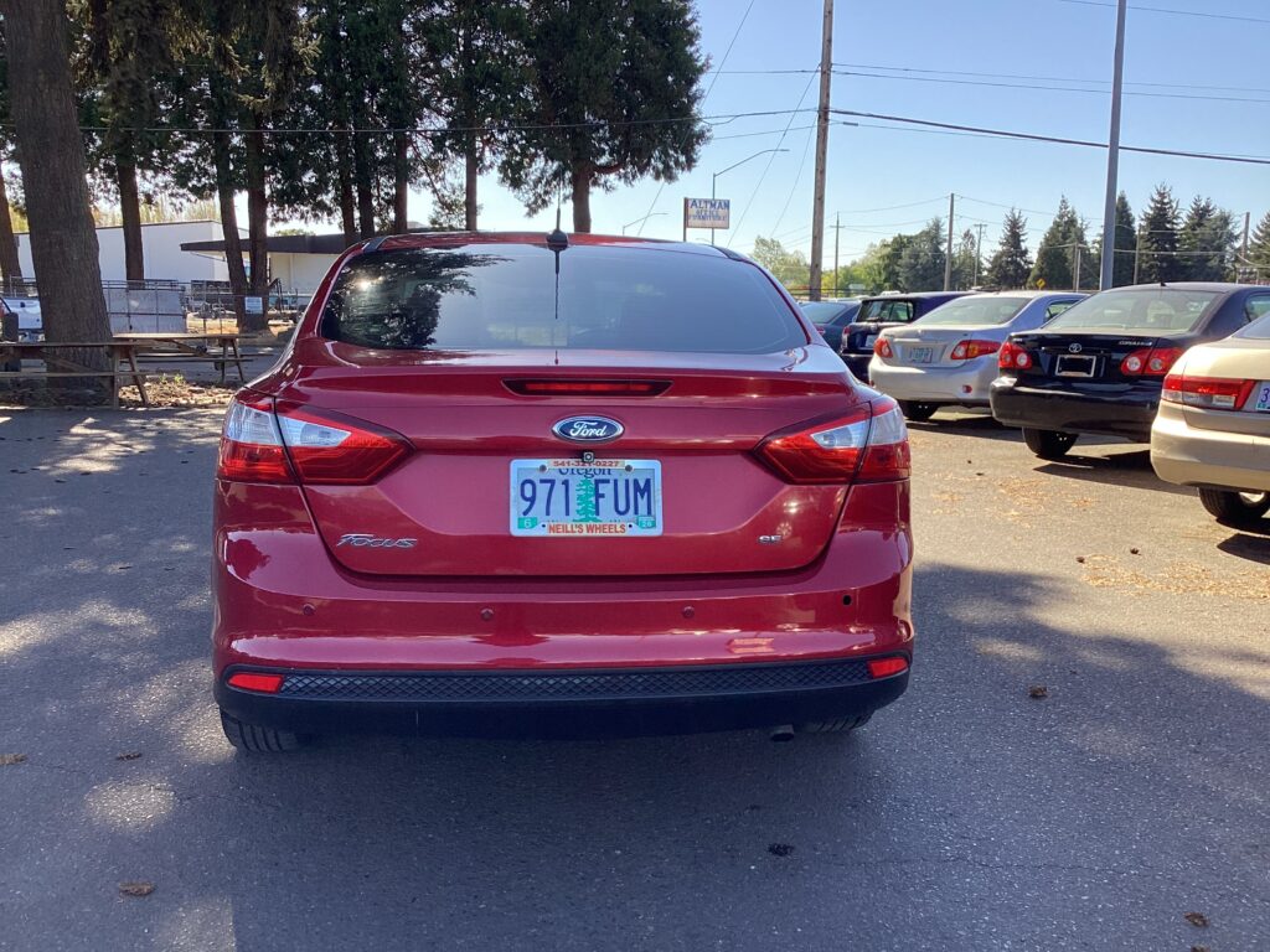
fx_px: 1137
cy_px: 476
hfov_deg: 58.4
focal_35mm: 31
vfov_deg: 45.4
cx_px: 635
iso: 25
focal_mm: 3.3
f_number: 2.4
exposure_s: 1/272
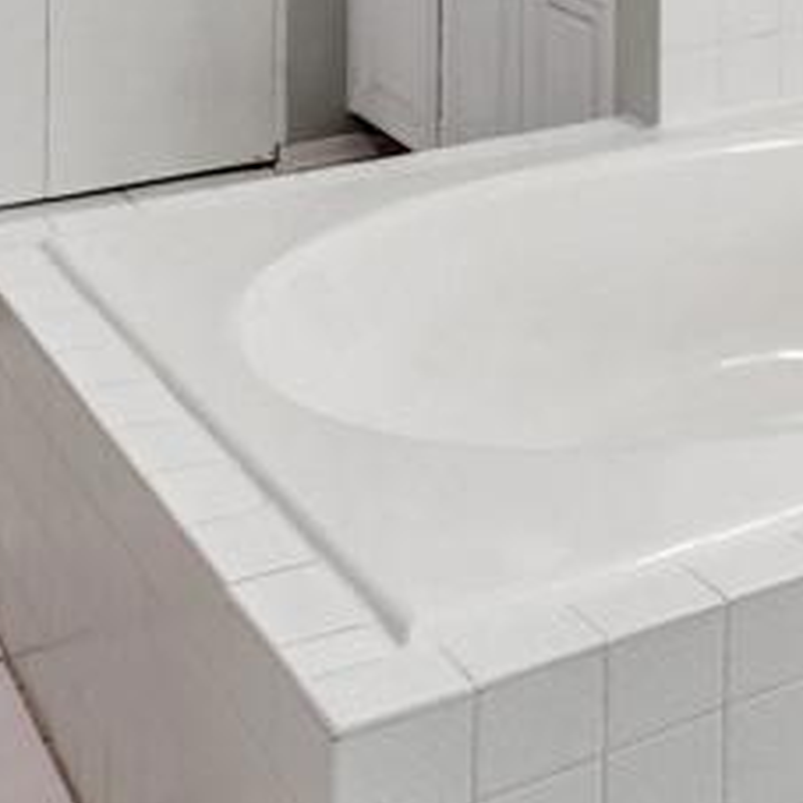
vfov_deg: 22.5
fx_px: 1811
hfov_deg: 24.2
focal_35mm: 69
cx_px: 750
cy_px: -225
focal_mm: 12
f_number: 8
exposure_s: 1/30
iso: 400
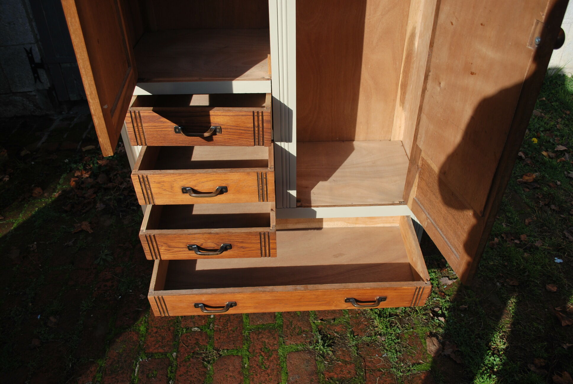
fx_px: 430
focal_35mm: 27
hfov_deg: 67.3
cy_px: 192
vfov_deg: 48.0
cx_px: 286
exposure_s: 1/800
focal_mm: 18
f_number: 3.8
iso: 100
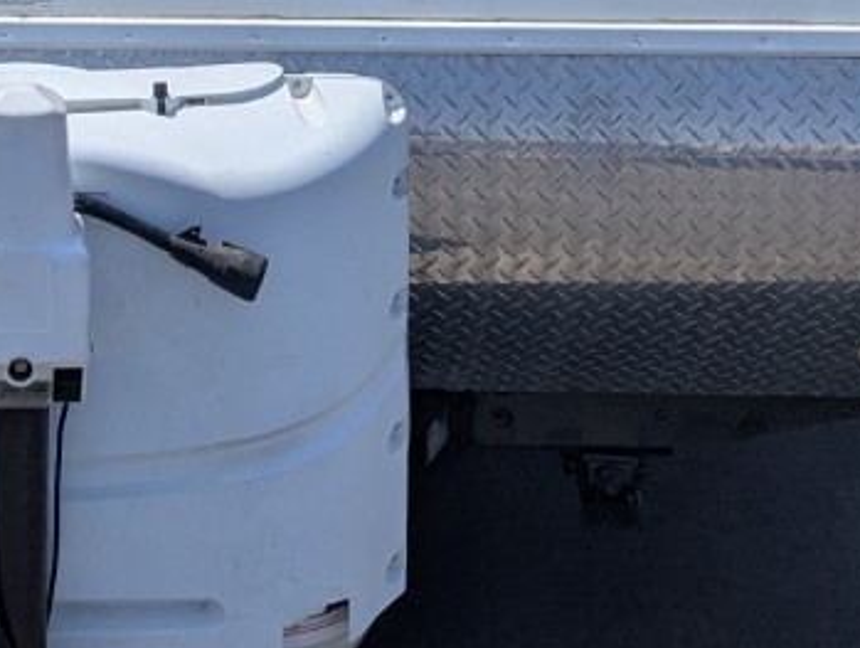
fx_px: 2389
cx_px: 11
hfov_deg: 19.8
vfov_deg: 14.4
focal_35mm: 96
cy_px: -345
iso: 45
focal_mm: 6.81
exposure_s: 1/4717
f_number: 1.85
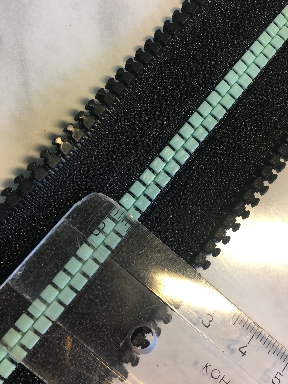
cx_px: 144
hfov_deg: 48.2
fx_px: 322
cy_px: 192
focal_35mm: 29
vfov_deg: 61.7
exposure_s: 1/33
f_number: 2.2
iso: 50
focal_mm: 4.15
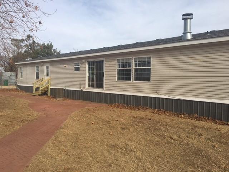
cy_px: 86
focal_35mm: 29
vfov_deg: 48.2
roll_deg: -1.3
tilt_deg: -1.3
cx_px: 114
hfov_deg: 61.7
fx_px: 192
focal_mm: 4.15
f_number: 2.2
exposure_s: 1/2079
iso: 25
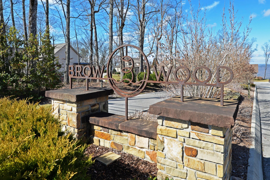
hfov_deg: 76.0
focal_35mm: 23
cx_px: 145
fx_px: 173
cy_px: 69
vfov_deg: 54.6
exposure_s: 1/250
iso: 140
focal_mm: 16
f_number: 8
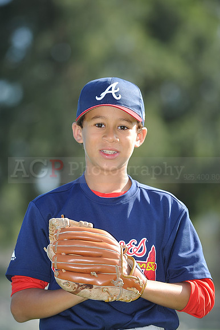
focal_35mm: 200
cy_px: 165
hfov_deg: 6.9
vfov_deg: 10.3
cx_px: 110
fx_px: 1835
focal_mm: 200
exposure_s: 1/640
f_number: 4.5
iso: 200
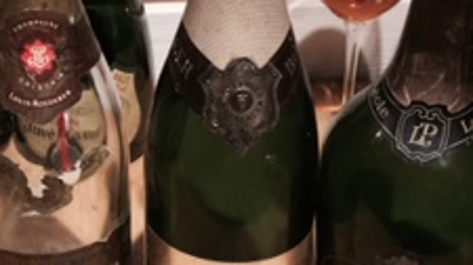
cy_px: 118
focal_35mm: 90
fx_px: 1128
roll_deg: +2.4
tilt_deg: -33.4
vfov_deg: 13.4
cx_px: 65
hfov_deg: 23.2
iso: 125
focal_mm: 4.15
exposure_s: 1/30
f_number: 2.2
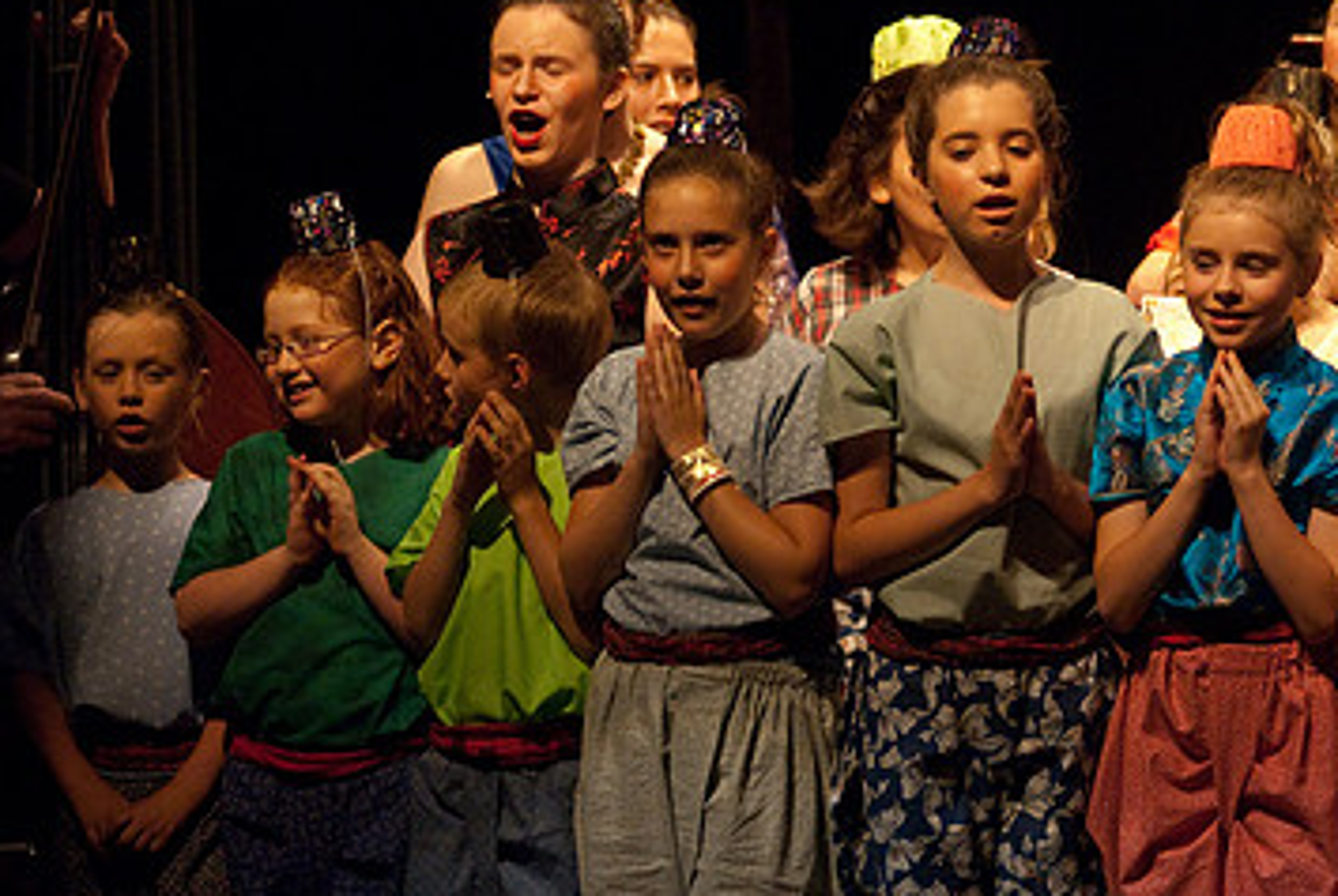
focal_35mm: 284
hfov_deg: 7.2
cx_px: 878
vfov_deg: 4.9
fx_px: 10573
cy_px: 407
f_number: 2.8
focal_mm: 116
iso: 1000
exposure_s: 1/125
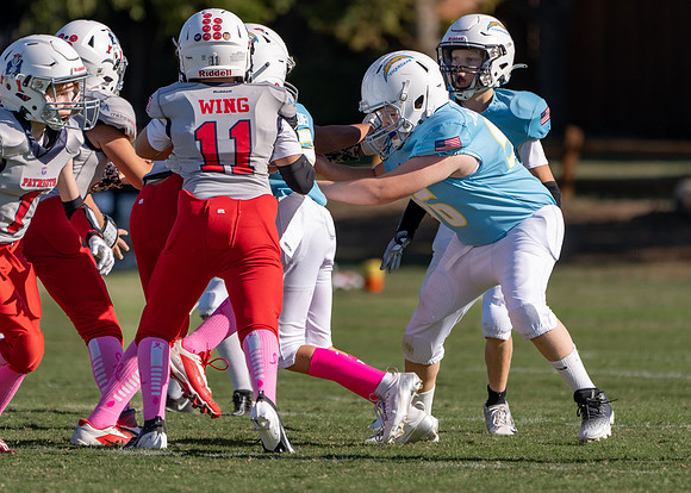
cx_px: 330
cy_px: 236
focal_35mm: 642
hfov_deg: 3.1
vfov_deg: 2.2
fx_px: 12600
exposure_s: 1/1250
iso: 200
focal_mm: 400
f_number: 5.6
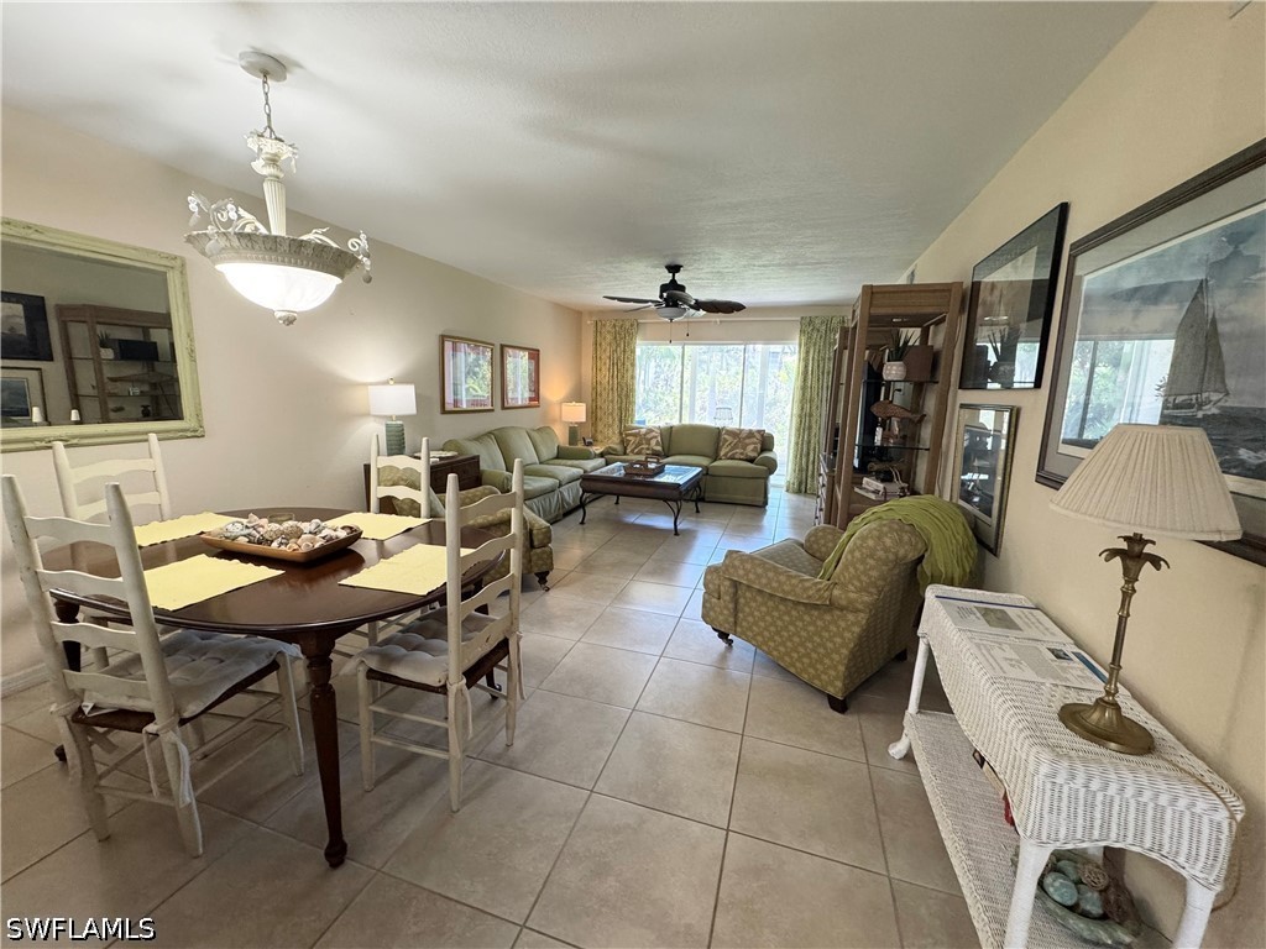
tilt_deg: -11.0
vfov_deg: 85.7
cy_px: 474
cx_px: 633
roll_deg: -1.7
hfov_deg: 102.1
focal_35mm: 14
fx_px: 512
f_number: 2.2
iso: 250
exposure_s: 1/60
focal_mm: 2.22
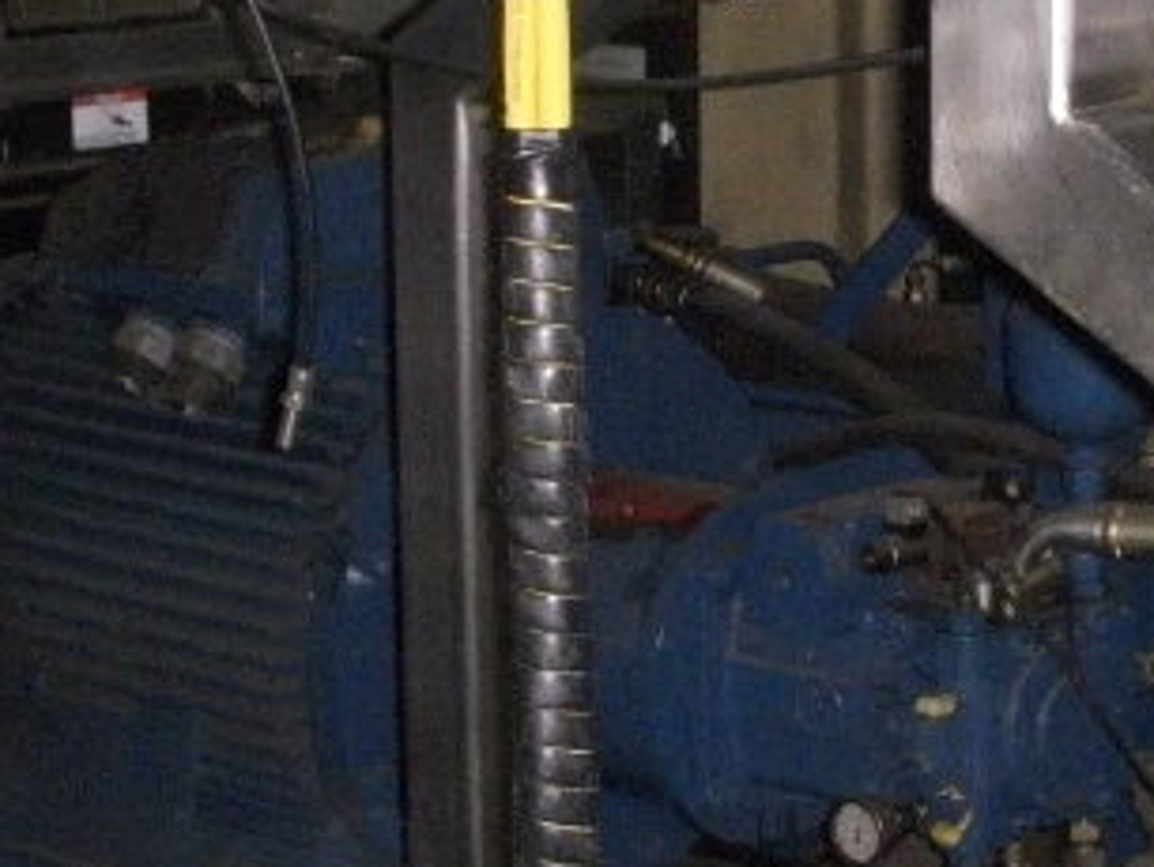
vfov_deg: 11.6
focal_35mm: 127
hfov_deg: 15.4
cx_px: 965
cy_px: 170
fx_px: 4237
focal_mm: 6.3
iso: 500
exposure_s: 1/160
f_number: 3.3
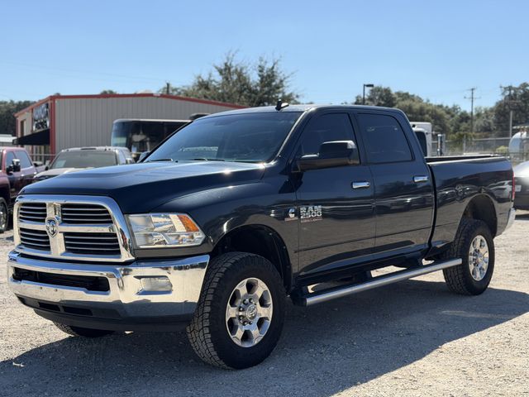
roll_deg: -1.6
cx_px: 264
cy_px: 198
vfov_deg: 30.3
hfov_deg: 39.7
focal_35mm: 48
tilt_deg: -2.7
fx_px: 734
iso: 64
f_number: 1.78
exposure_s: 1/4587
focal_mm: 6.76
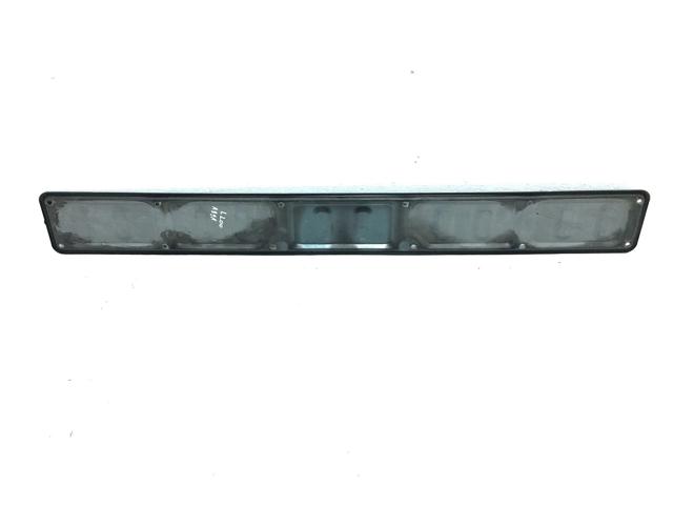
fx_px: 564
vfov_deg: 48.2
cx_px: 336
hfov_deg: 61.7
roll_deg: +0.7
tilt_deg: -34.5
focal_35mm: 29
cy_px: 252
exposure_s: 1/392
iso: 25
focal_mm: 4.15
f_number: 2.2
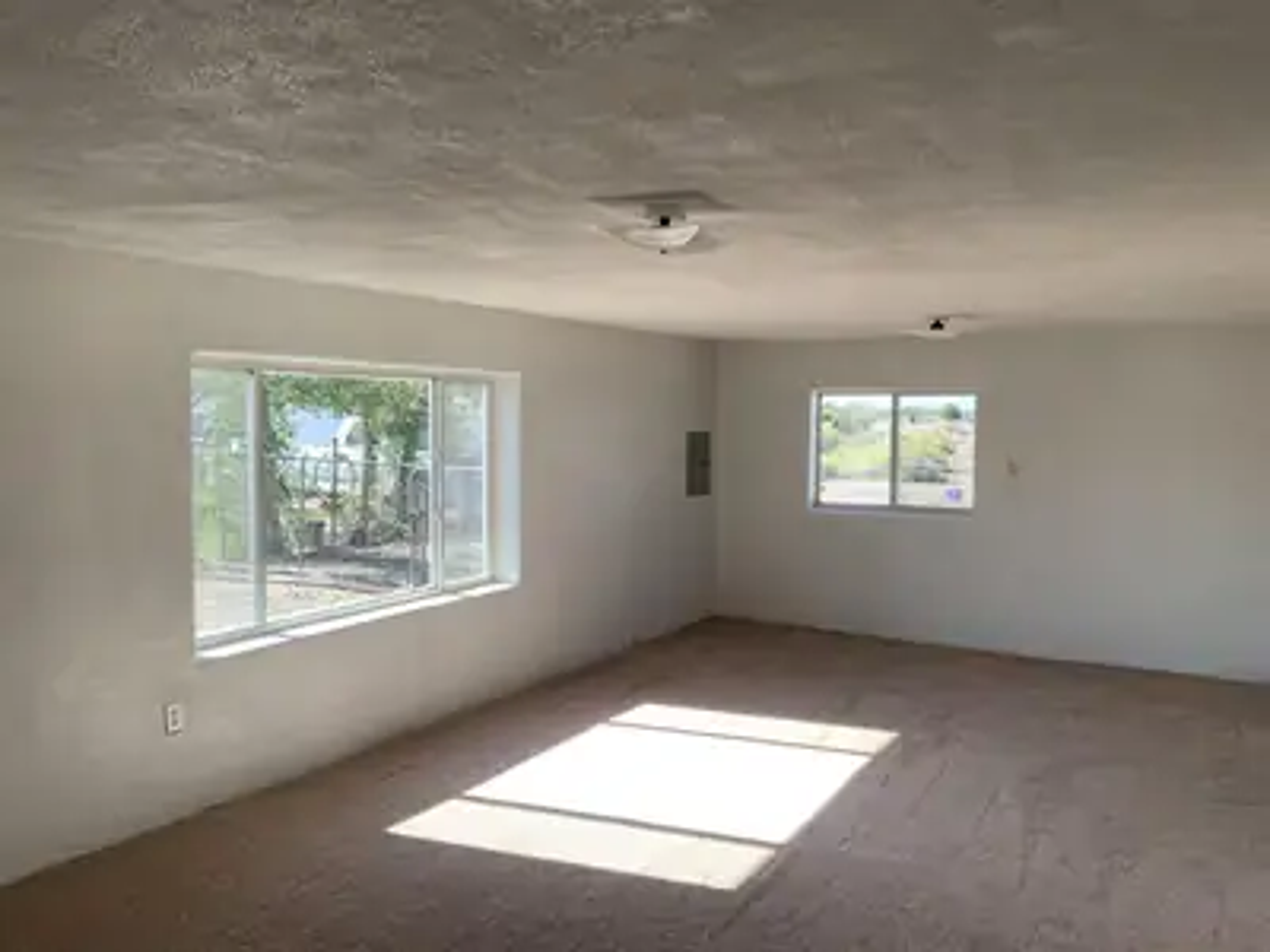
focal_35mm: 29
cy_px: 476
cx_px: 635
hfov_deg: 61.7
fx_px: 1064
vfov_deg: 48.2
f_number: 1.8
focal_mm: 3
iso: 25
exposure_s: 1/122
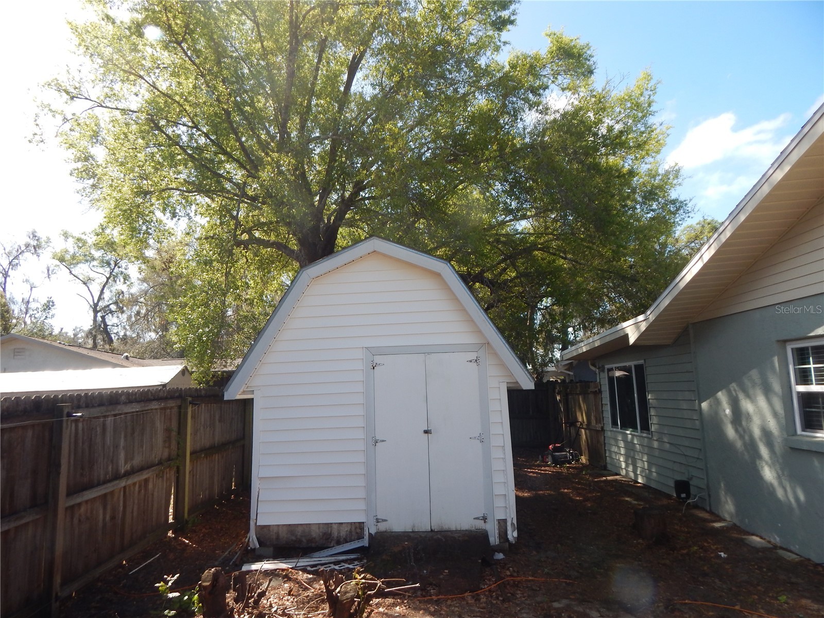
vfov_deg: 61.1
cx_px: 412
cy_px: 309
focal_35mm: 22
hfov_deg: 76.4
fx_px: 524
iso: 125
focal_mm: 4
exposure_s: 1/800
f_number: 3
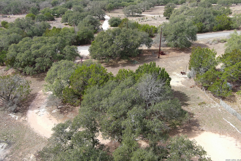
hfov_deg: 63.7
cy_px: 80
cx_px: 120
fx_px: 194
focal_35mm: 29
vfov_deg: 45.0
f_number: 2.8
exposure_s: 1/633
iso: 100
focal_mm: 10.57
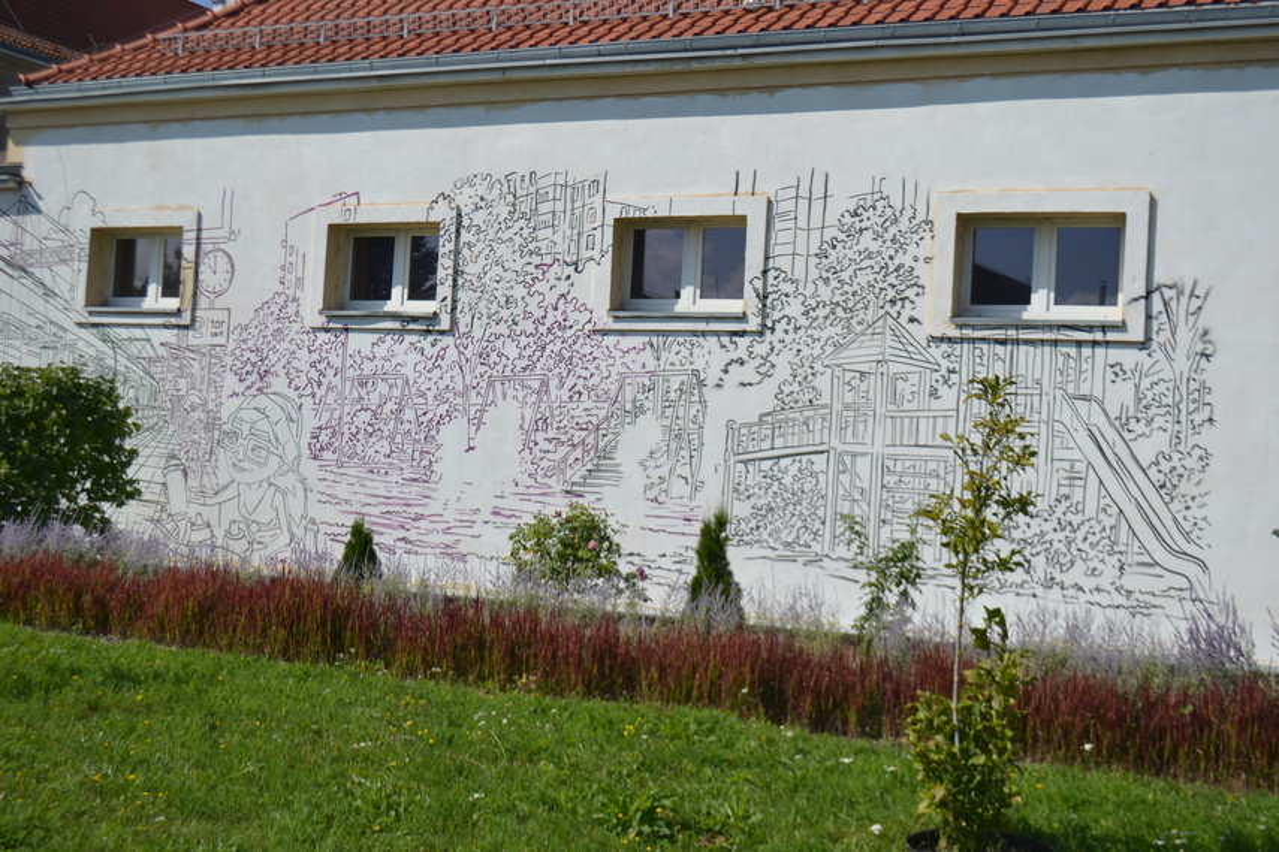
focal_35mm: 44
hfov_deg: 45.0
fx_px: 1545
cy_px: 426
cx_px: 640
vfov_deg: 30.8
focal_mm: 29
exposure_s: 1/1000
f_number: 4.5
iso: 100
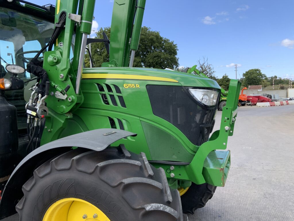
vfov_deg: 48.2
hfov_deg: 61.7
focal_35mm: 29
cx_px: 147
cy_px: 110
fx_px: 246
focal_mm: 3
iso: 16
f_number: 1.8
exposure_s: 1/709
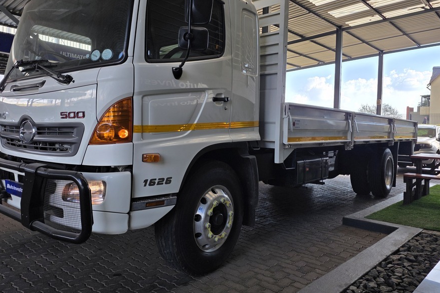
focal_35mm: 28
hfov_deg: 65.4
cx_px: 208
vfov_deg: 46.3
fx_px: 342
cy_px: 135
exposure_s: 1/359
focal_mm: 6.25
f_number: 1.7
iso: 40
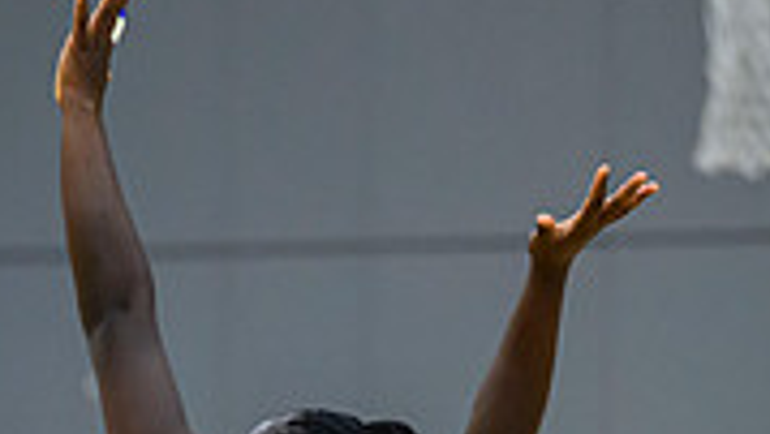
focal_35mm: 789
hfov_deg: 2.7
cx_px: -107
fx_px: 16121
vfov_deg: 1.5
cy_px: 945
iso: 4000
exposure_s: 1/1000
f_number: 3.2
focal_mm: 200
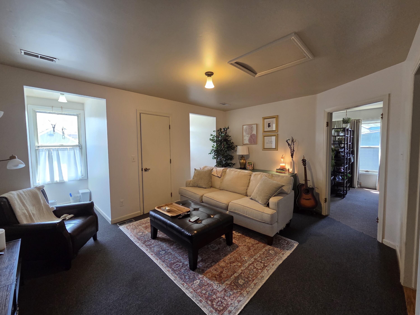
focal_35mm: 13
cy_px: 158
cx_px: 210
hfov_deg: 106.2
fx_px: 158
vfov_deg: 89.9
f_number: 2.2
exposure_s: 1/120
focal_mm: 2.2
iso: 250
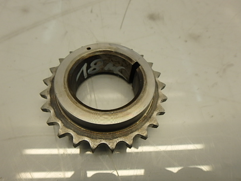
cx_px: 117
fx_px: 153
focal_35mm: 22
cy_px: 91
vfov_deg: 61.1
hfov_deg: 76.4
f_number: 3.5
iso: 125
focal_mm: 3.7
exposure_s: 1/80
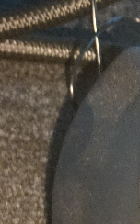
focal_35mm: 286
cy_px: 273
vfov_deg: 7.3
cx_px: -380
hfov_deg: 4.3
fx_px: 1750
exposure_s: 1/20
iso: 6400
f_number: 5
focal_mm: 57
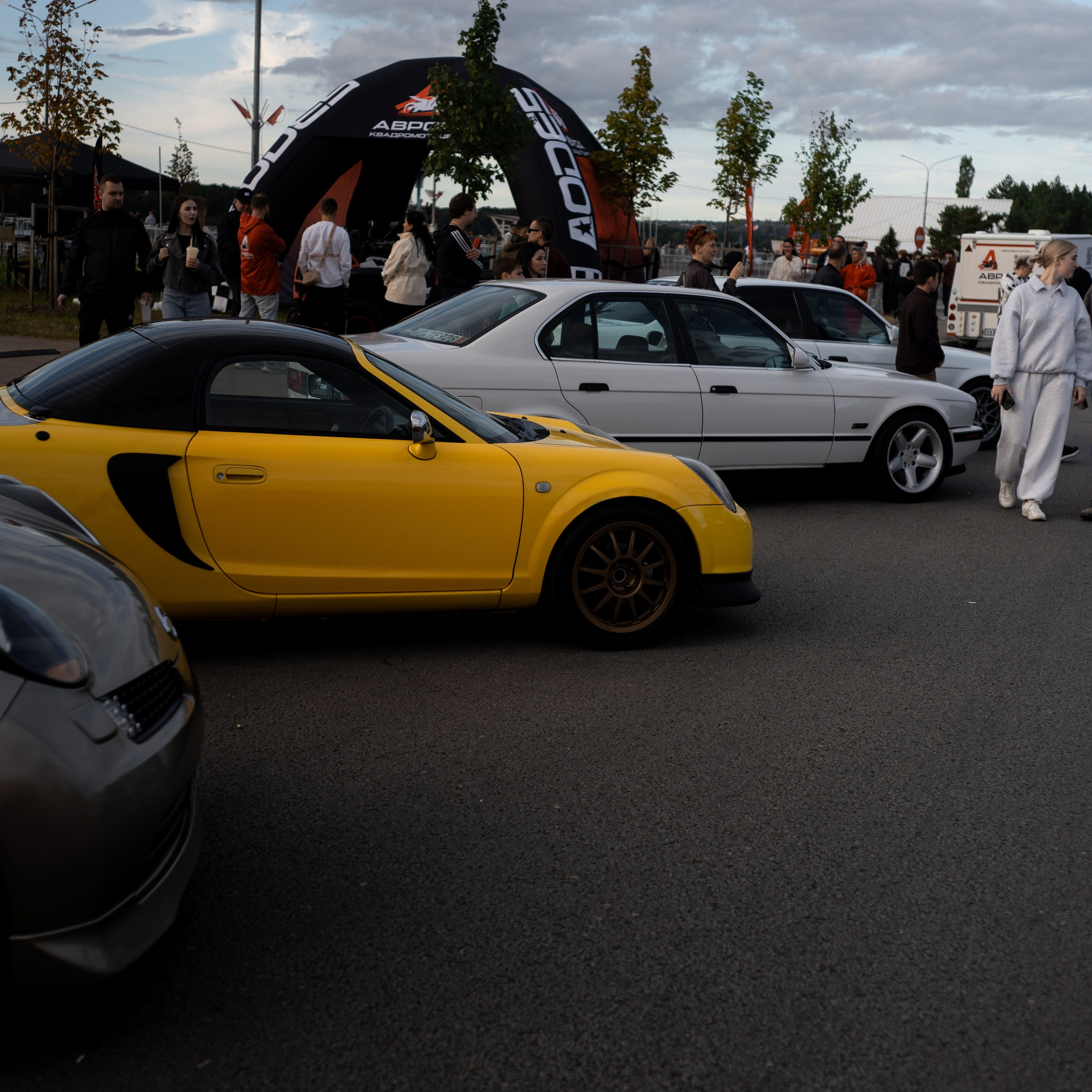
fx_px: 1606
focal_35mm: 45
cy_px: 514
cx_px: 550
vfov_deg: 37.5
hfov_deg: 37.6
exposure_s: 1/2000
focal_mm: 35
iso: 100
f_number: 2.2
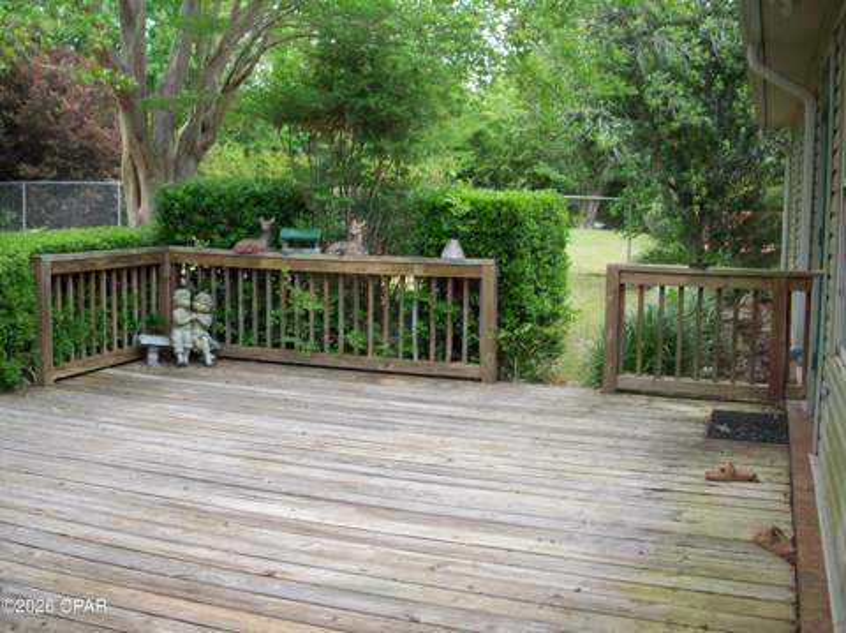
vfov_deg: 38.6
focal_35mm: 37
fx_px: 903
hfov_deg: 50.2
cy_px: 316
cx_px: 423
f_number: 2.8
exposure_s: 1/205
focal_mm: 6.2
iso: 80
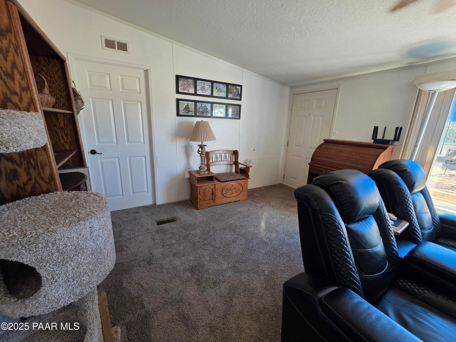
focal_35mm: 13
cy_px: 171
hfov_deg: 106.2
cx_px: 228
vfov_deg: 89.9
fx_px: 171
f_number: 1.9
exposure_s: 1/120
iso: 250
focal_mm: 2.2
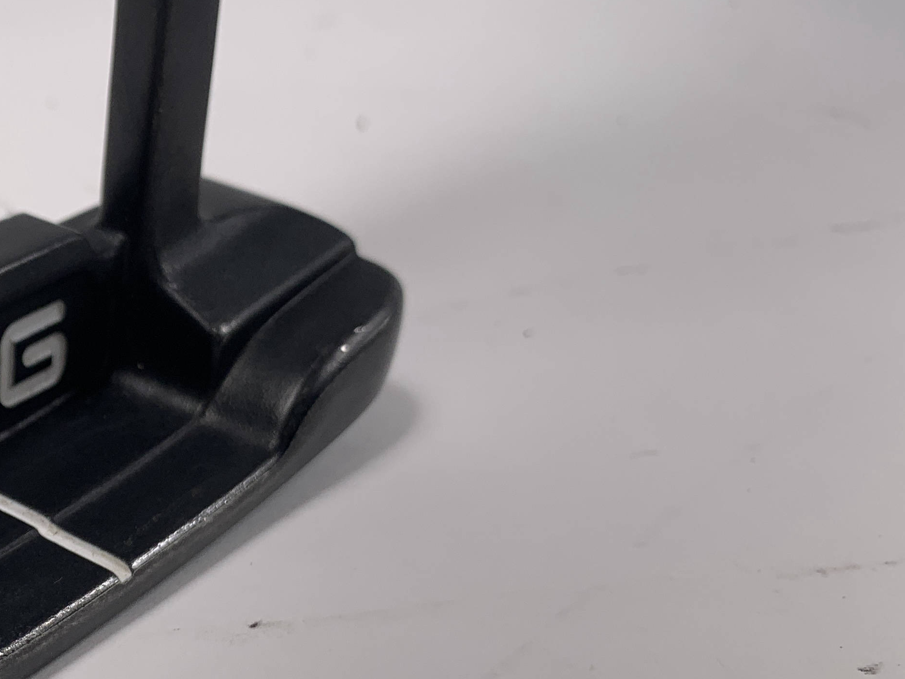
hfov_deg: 31.4
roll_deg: -1.0
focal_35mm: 56
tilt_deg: -35.2
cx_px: -25
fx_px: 1464
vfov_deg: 25.7
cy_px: 528
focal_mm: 4.25
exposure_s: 1/283
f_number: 1.8
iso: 25
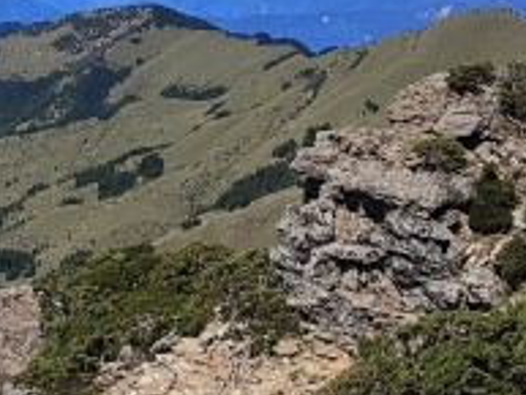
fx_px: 1049
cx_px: -14
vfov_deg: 20.2
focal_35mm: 69
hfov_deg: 26.5
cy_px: -57
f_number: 2.2
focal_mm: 2.25
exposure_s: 1/1154
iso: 100
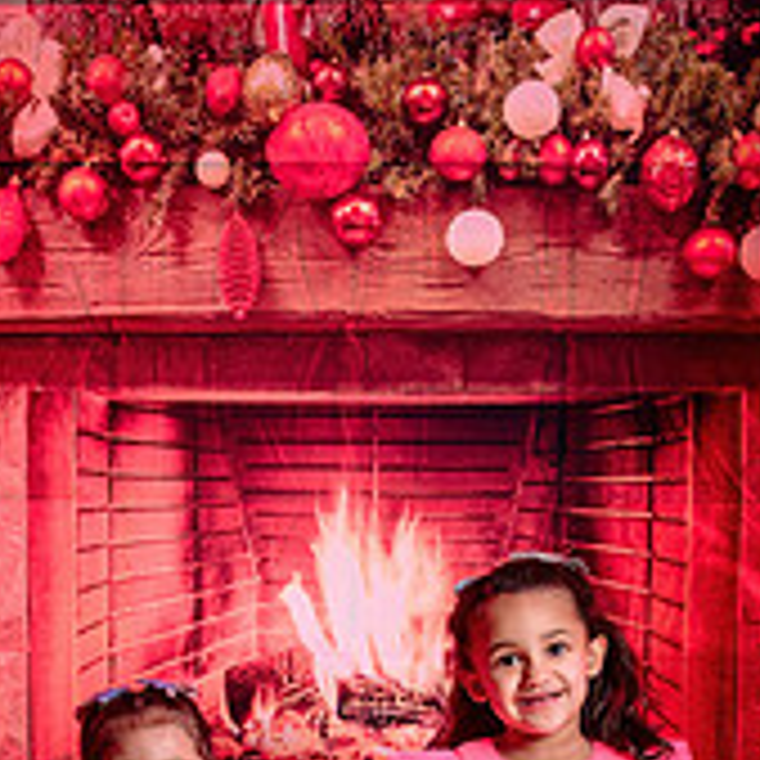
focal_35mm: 88
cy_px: 777
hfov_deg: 19.7
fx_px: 2186
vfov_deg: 19.1
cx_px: 299
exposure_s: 1/125
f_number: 4
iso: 500
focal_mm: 28
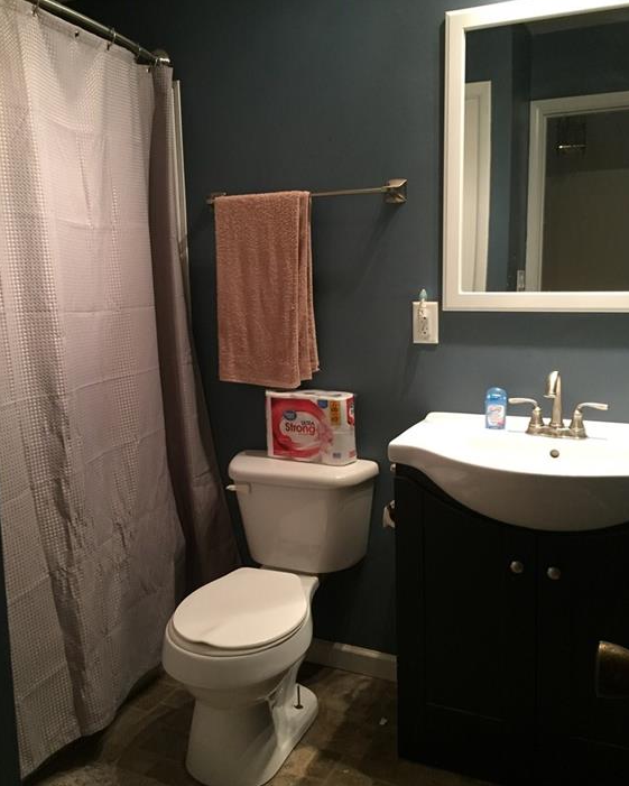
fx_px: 721
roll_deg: +1.3
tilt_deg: -8.1
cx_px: 318
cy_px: 374
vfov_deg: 57.1
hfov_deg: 47.1
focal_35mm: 31
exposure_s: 1/30
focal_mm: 4.15
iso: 160
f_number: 2.2
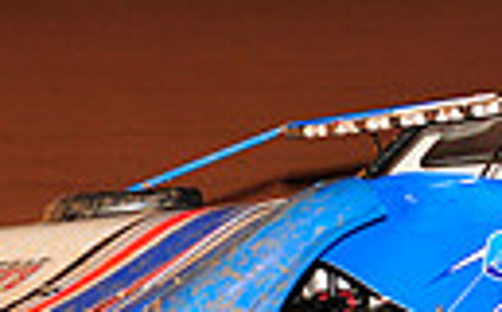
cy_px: 273
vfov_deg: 3.6
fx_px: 5010
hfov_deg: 5.7
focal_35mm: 367
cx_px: 451
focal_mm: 80
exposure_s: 1/320
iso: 1000
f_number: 7.1
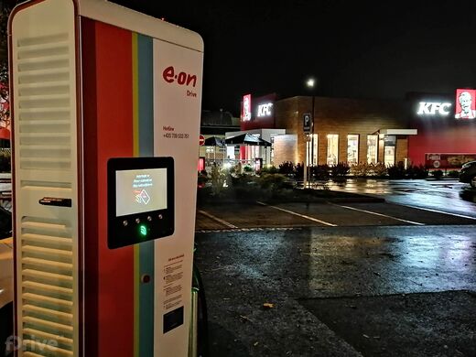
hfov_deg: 49.0
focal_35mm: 38
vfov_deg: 37.7
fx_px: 523
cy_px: 178
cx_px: 238
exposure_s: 1/1.67
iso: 1000
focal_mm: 5.3
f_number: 1.8
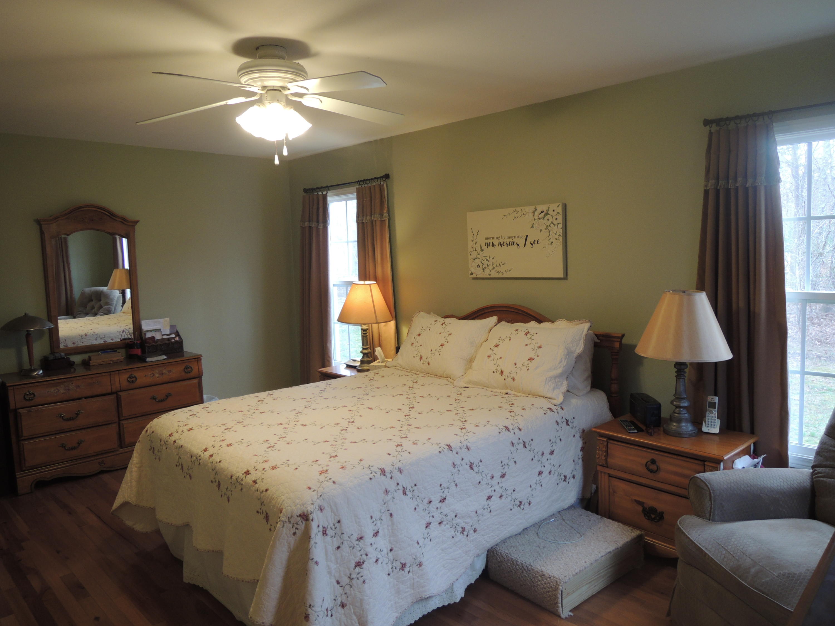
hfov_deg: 71.6
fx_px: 579
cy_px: 313
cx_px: 418
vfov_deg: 56.8
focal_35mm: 24
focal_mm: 4.3
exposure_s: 1/30
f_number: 2.8
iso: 140
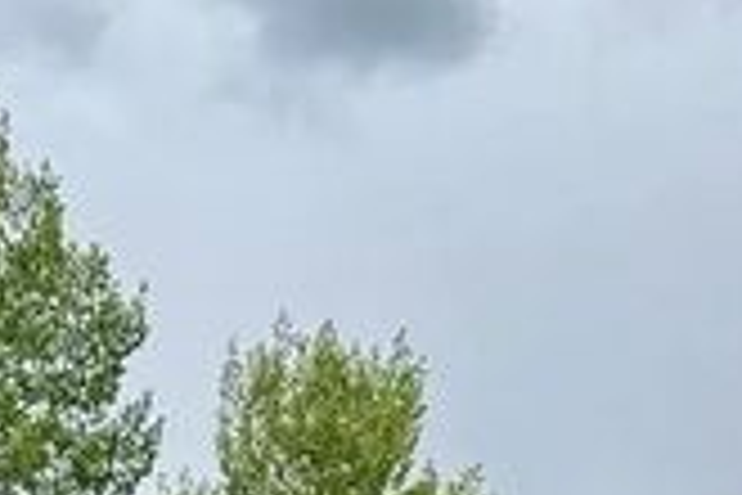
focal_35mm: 155
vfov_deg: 8.2
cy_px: 1184
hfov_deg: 13.2
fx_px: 3194
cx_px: 414
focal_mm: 6.76
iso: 80
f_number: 1.78
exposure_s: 1/1366
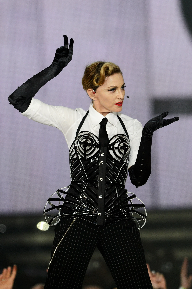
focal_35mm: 600
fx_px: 4805
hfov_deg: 2.3
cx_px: 96
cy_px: 144
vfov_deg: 3.4
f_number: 6.3
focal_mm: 600
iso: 2500
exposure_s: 1/800
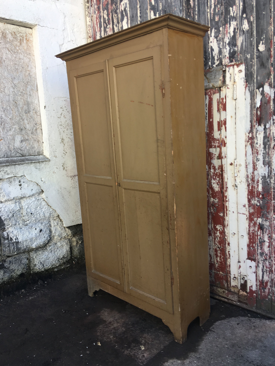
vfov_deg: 60.0
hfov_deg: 46.8
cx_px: 139
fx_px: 318
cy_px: 177
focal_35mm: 30
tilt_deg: -8.7
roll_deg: +2.2
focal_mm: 4.15
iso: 25
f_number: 2.2
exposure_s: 1/126
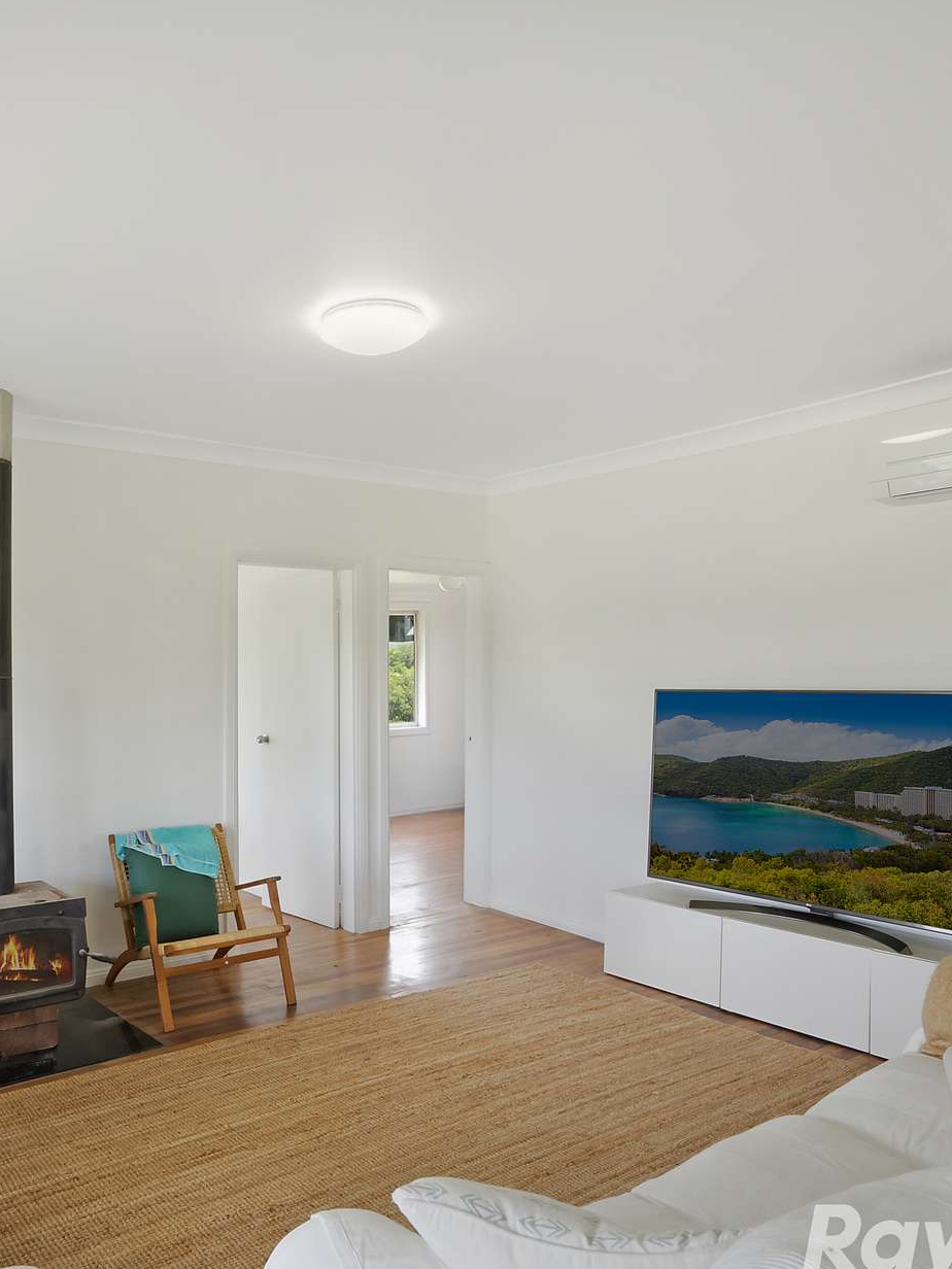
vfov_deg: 71.6
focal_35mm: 24
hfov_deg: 55.5
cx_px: 311
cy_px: 656
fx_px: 880
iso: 800
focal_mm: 16
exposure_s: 1/15
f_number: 10
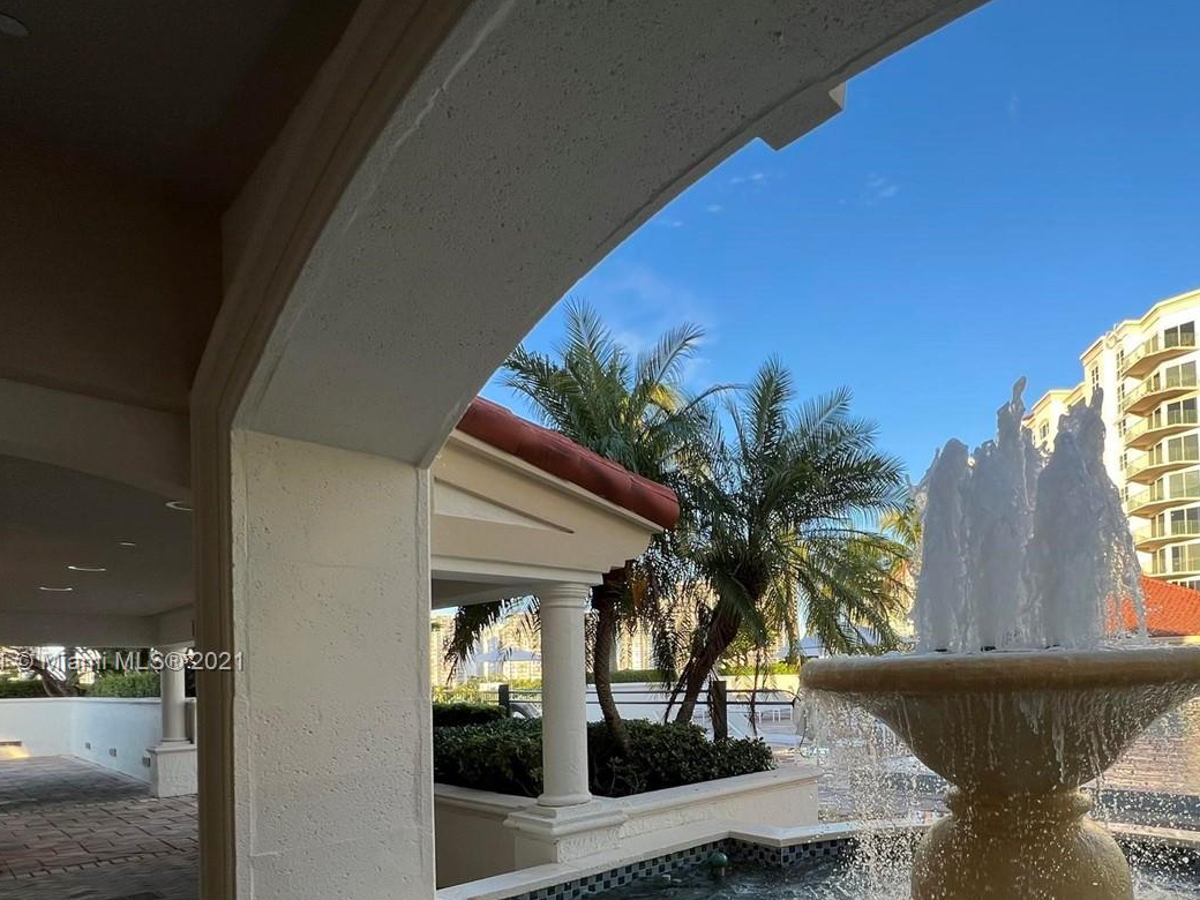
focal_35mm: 20
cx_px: 800
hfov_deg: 79.1
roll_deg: +1.5
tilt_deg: -0.4
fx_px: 693
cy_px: 663
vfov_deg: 62.6
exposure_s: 1/226
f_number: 1.8
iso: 32
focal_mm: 1.57
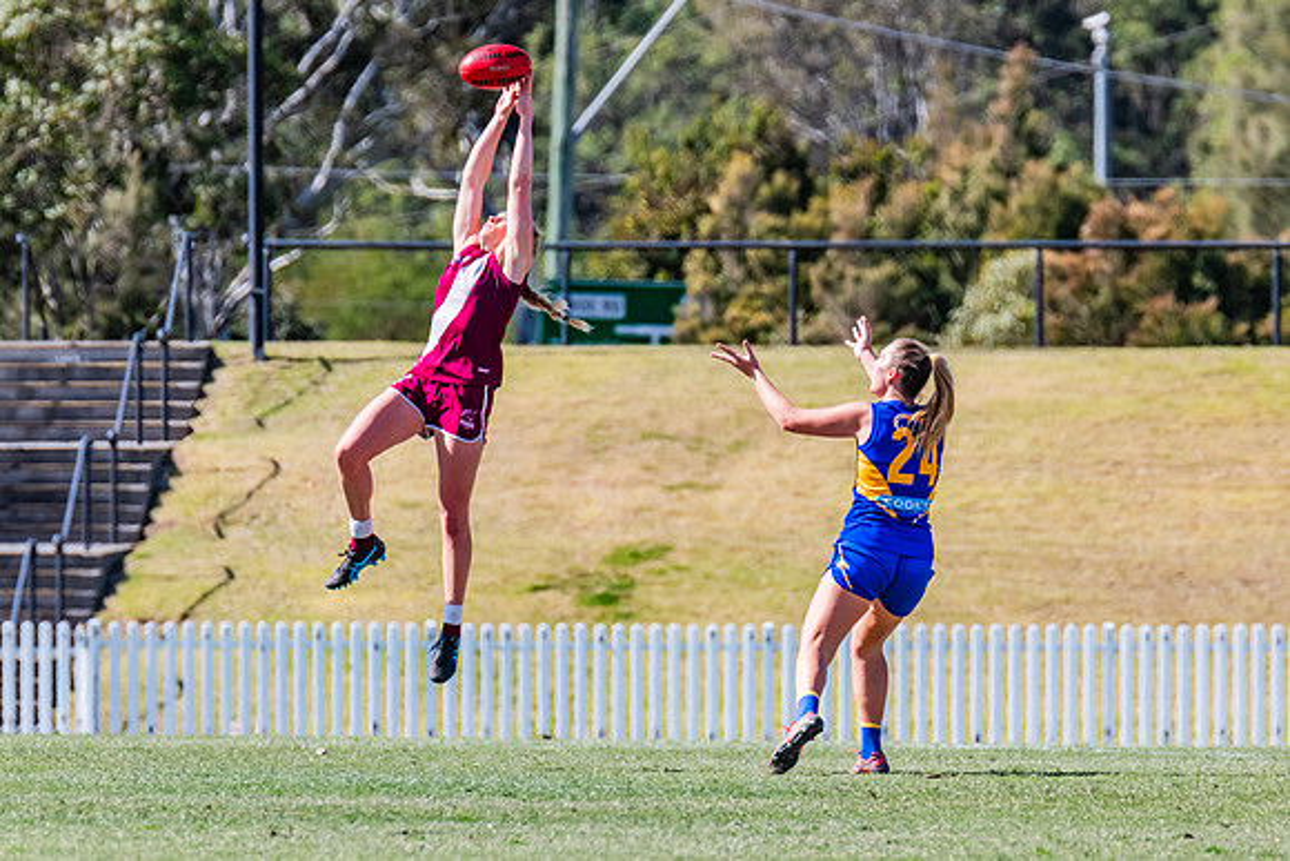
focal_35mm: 576
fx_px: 20643
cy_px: 441
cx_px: 801
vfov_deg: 2.4
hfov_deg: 3.6
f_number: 9
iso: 800
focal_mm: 420
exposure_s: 1/1600
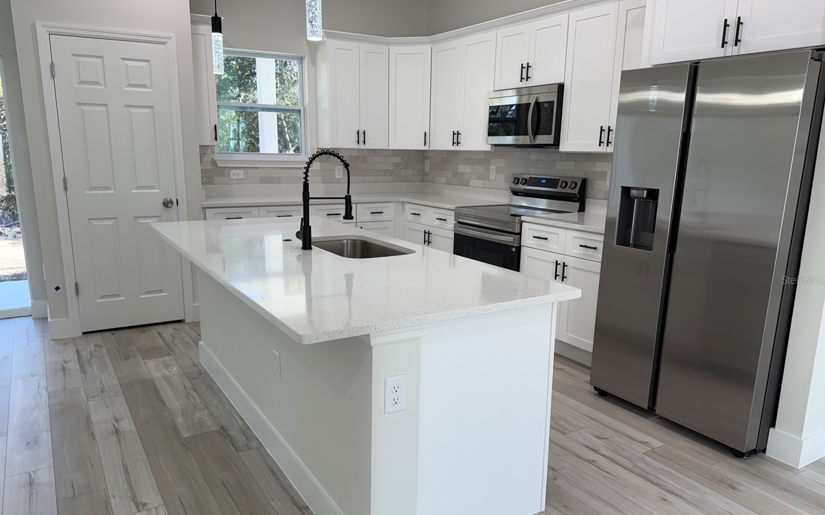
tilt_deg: -12.2
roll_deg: -1.0
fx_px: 584
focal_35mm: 26
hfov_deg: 70.4
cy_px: 280
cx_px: 410
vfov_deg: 47.5
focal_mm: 6.76
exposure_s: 1/126
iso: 50
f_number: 1.78
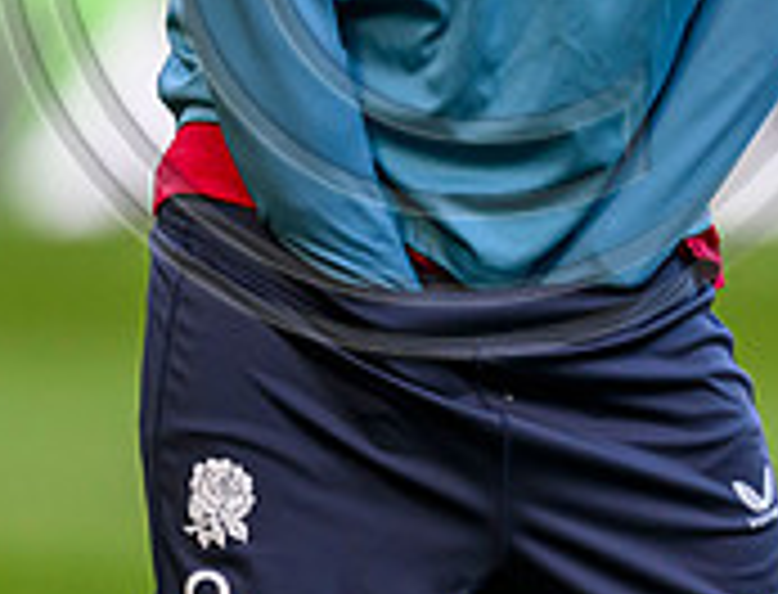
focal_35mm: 2169
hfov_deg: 0.9
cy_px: -51
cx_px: 645
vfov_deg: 0.7
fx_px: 49055
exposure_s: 1/1600
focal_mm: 560
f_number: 4
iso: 800
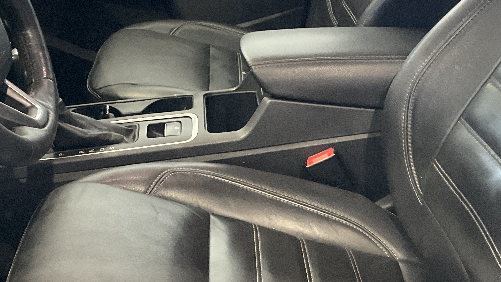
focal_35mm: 68
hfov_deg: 31.0
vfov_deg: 17.6
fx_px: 903
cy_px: 75
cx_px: 218
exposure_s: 1/60
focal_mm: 3
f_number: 1.8
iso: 250
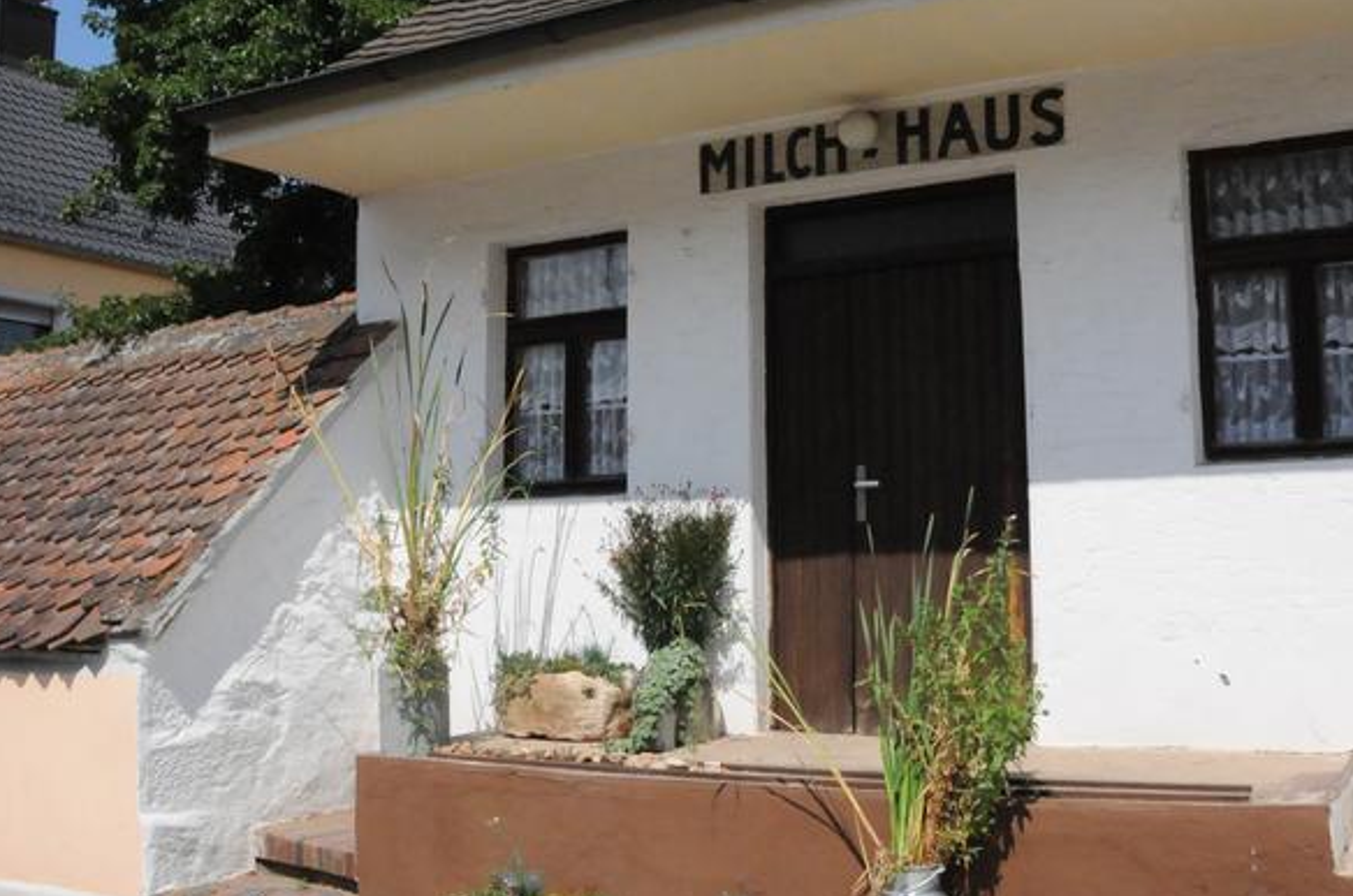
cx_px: 804
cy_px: 413
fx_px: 1388
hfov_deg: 51.7
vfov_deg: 35.8
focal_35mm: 37
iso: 3200
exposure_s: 1/1500
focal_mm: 18
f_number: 19
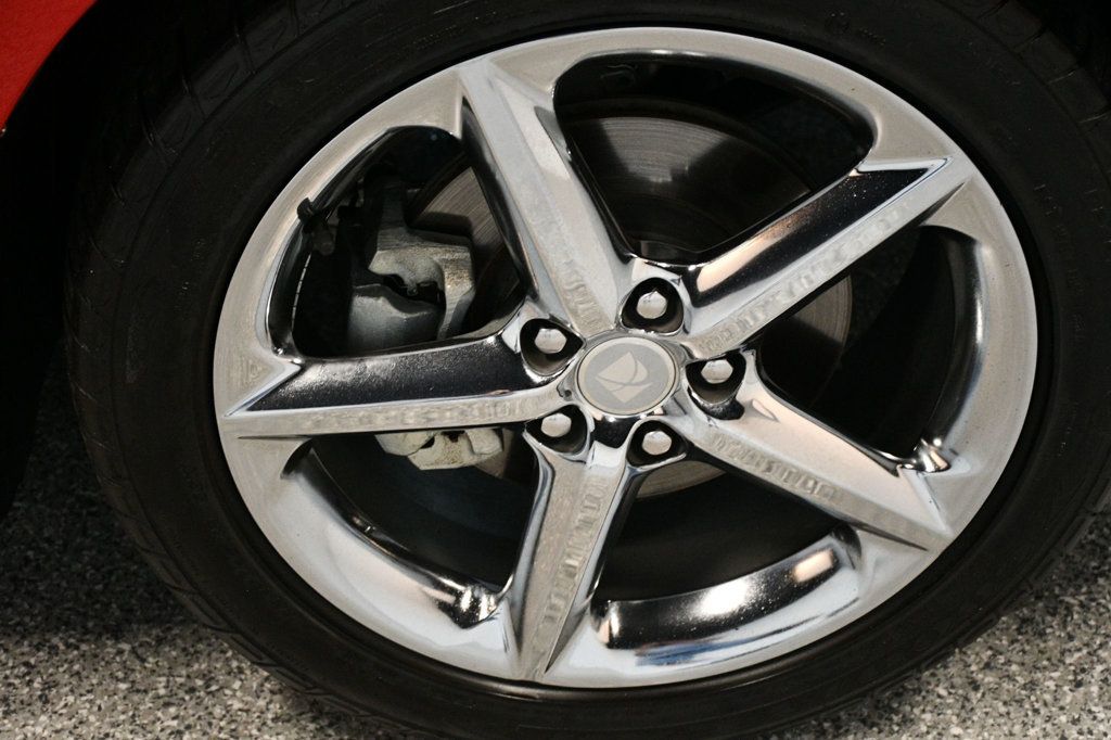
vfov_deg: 18.9
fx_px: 2221
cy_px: 370
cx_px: 556
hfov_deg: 28.1
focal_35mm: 72
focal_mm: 48
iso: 3200
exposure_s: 1/125
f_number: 4.5
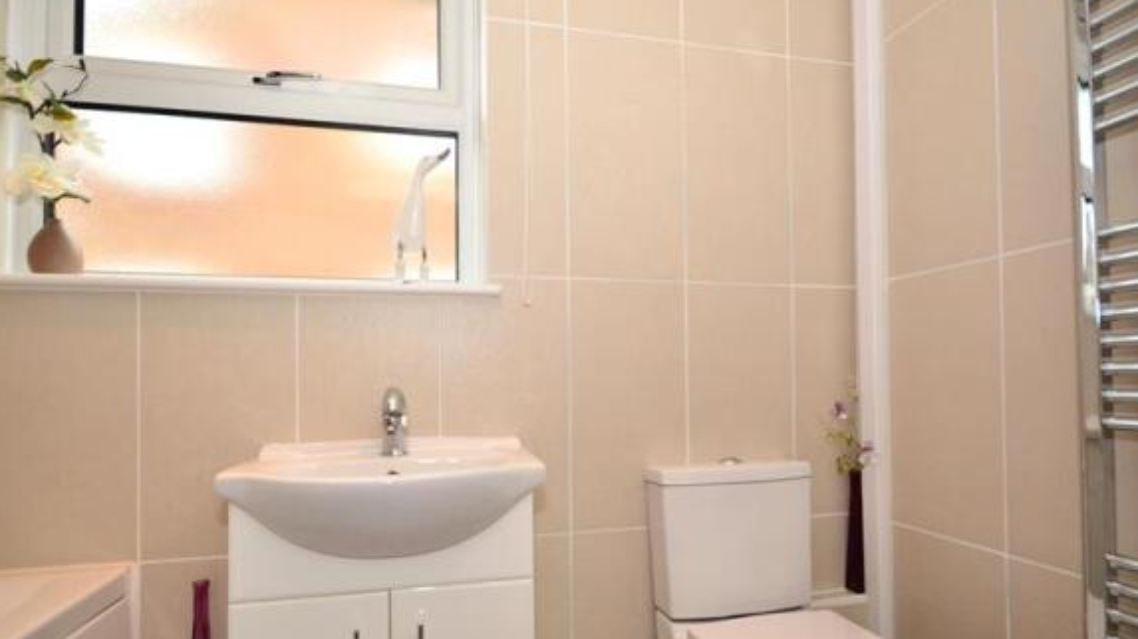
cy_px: 348
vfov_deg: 60.9
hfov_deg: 92.6
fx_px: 543
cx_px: 546
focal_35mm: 18
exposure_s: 1/100
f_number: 5.6
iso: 400
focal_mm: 10
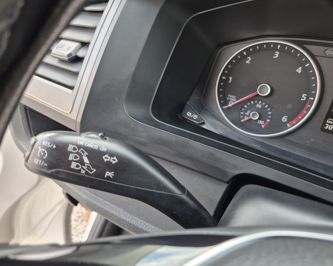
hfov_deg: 70.2
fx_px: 237
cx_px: 157
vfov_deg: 58.8
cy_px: 133
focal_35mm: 24
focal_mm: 5.4
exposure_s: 1/180
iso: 200
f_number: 1.8
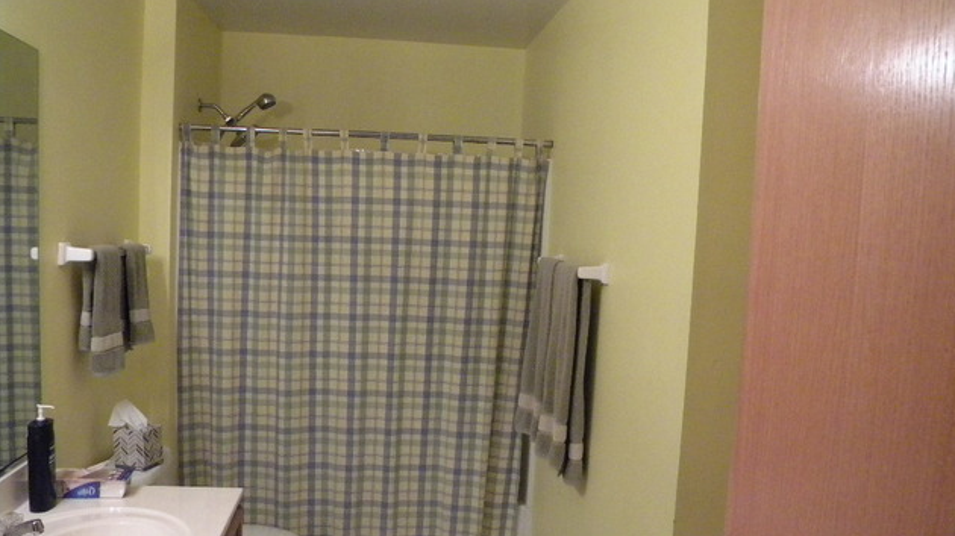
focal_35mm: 31
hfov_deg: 62.6
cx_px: 482
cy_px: 347
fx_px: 785
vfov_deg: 37.4
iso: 800
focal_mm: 5
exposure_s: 1/97.6
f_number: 3.5
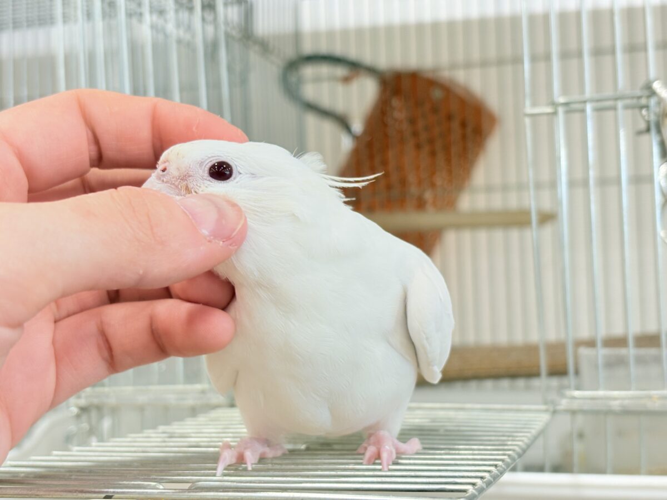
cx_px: 334
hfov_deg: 36.8
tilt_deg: +2.0
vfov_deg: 28.0
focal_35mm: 52
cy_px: 250
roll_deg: +1.3
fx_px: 1002
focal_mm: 5.96
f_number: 1.6
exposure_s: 1/50
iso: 50
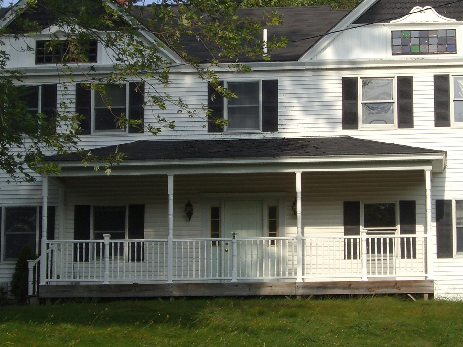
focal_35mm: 131
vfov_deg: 11.3
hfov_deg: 15.0
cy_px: 122
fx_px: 1752
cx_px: 283
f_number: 6.5
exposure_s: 1/250
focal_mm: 12.8
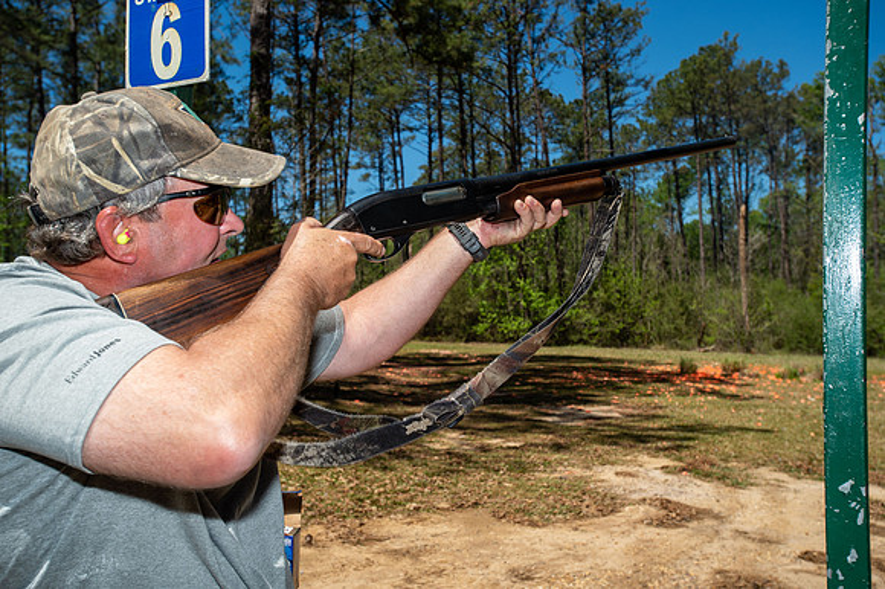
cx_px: 442
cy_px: 294
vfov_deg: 37.8
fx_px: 860
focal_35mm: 35
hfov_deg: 54.5
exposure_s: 1/250
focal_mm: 35
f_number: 8
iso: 100
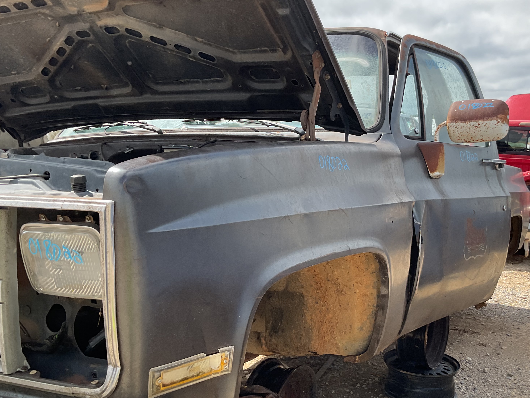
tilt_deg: -11.8
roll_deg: +2.0
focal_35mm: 40
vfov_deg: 35.9
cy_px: 224
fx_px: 612
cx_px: 316
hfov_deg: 46.6
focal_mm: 3
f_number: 1.8
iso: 16
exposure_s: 1/691
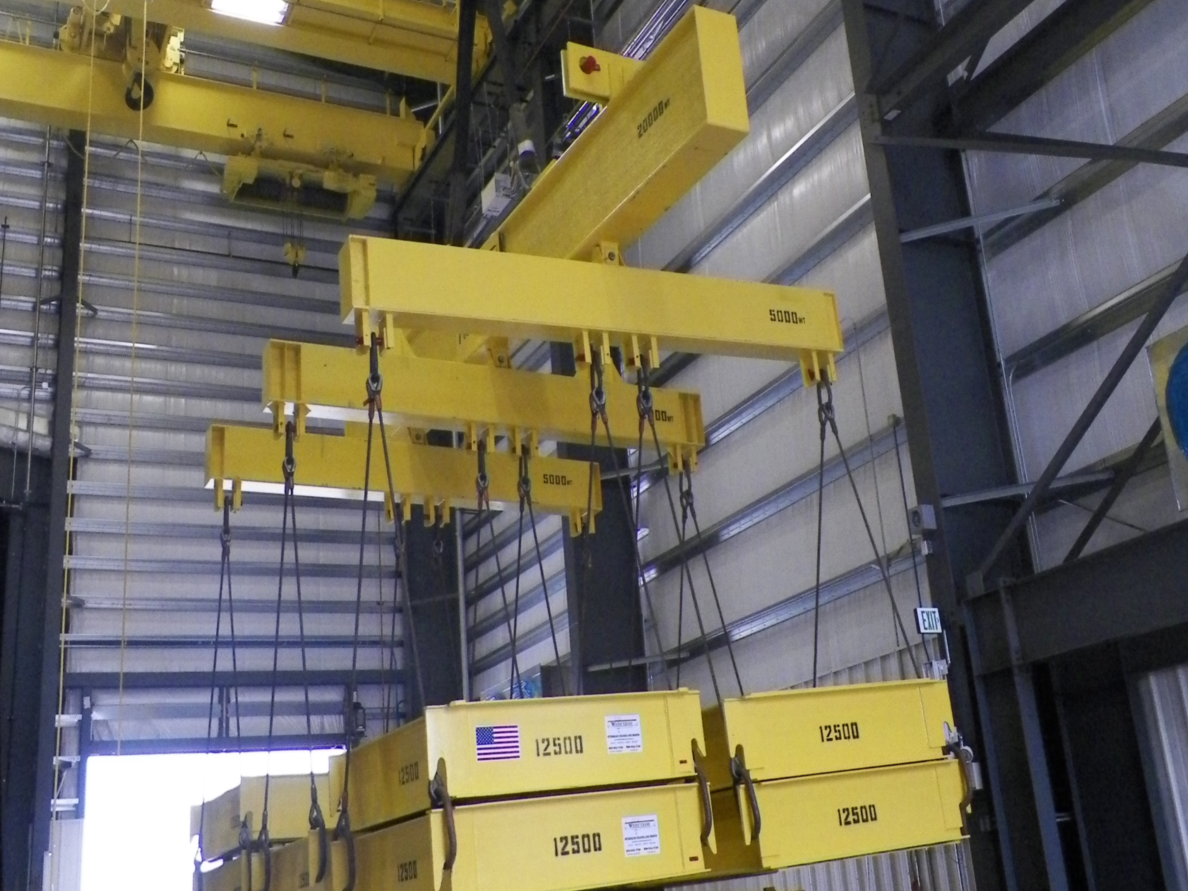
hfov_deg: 51.4
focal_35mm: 36
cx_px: 578
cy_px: 467
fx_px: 1235
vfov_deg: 39.6
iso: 80
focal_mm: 5.6
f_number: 2.7
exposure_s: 1/350
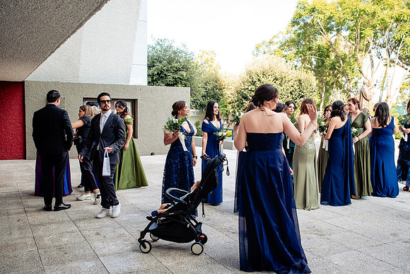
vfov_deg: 37.9
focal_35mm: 35
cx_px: 205
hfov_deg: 54.4
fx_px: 399
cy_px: 137
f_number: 5
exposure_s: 1/640
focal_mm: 35
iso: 800
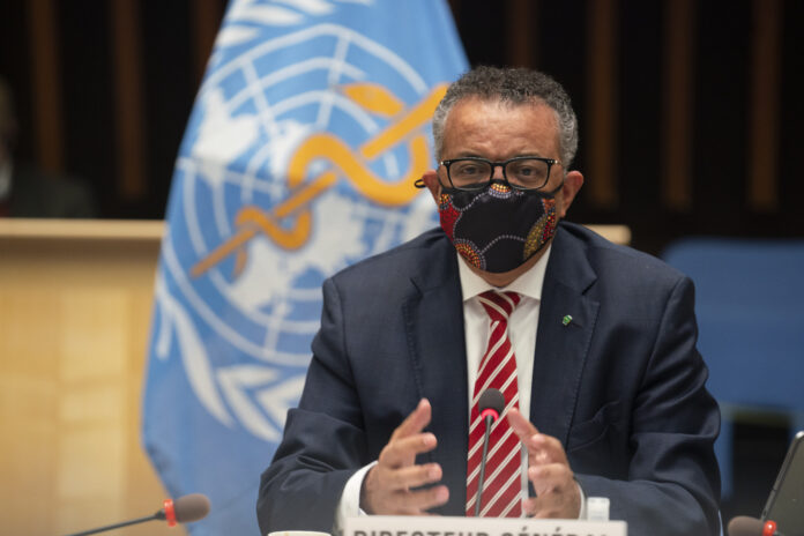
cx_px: 402
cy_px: 268
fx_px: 4288
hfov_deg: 10.7
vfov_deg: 7.2
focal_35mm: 192
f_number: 3.2
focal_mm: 192
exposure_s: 1/80
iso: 1250
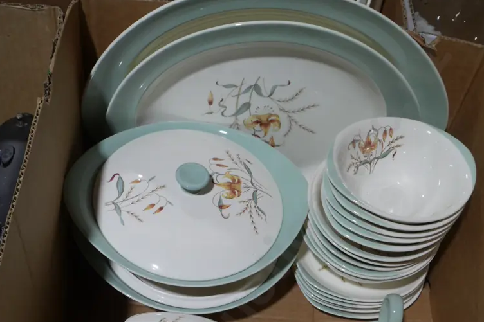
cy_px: 310
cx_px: 243
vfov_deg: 25.4
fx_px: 685
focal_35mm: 51
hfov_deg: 38.9
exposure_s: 1/60
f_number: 10
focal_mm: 18
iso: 500
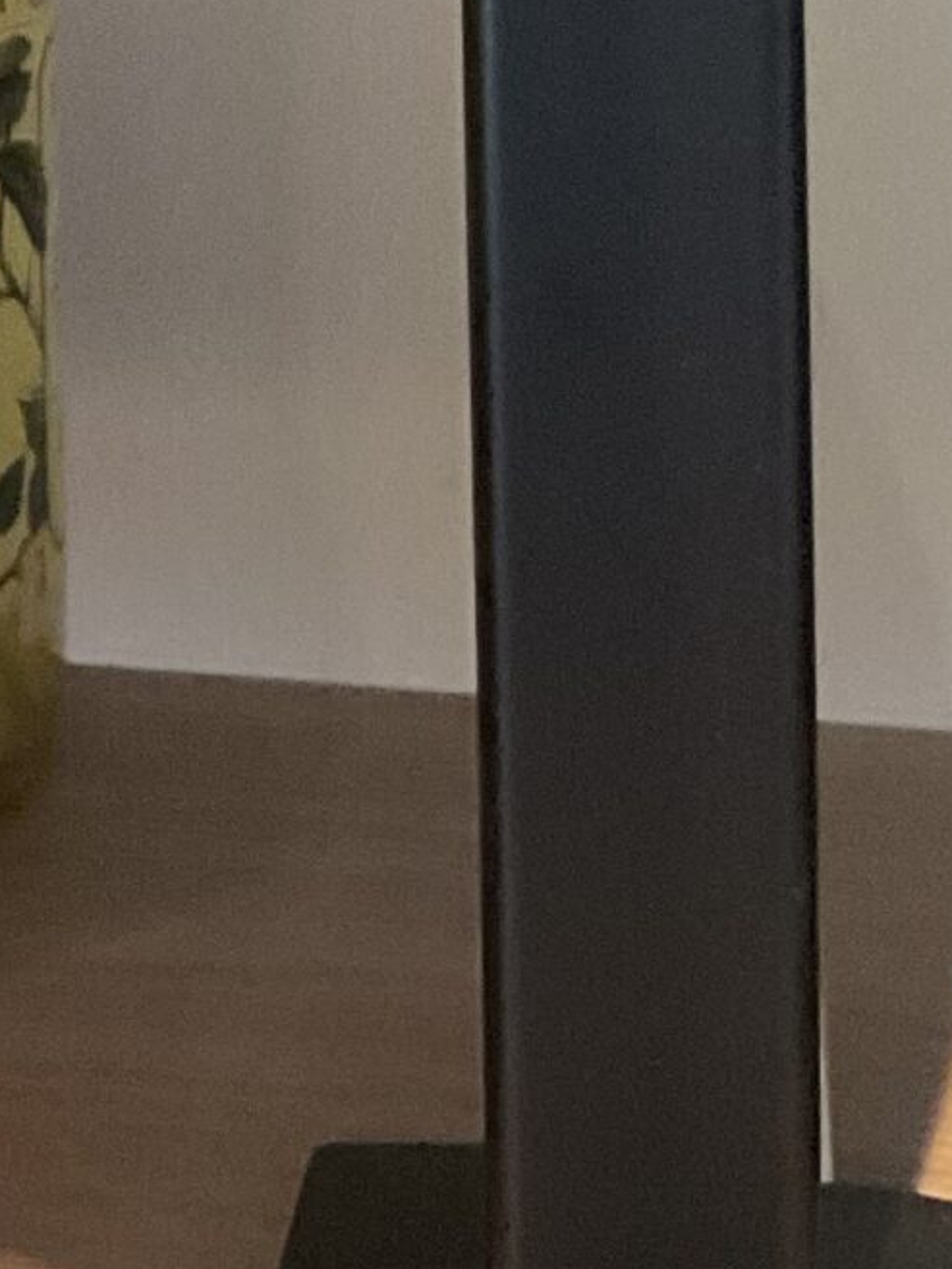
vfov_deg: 16.6
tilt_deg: -1.2
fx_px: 4142
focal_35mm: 113
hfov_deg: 12.1
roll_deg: +0.7
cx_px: -759
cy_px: -305
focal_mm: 3
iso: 160
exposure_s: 1/60
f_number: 1.8
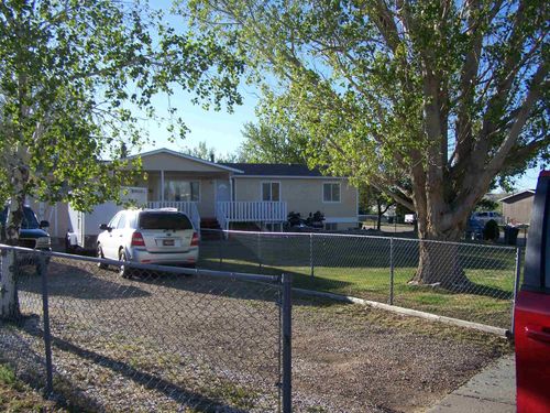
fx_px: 604
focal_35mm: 38
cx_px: 275
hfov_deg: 49.0
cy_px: 206
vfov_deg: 37.7
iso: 64
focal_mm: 6.3
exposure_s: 1/500
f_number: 2.8
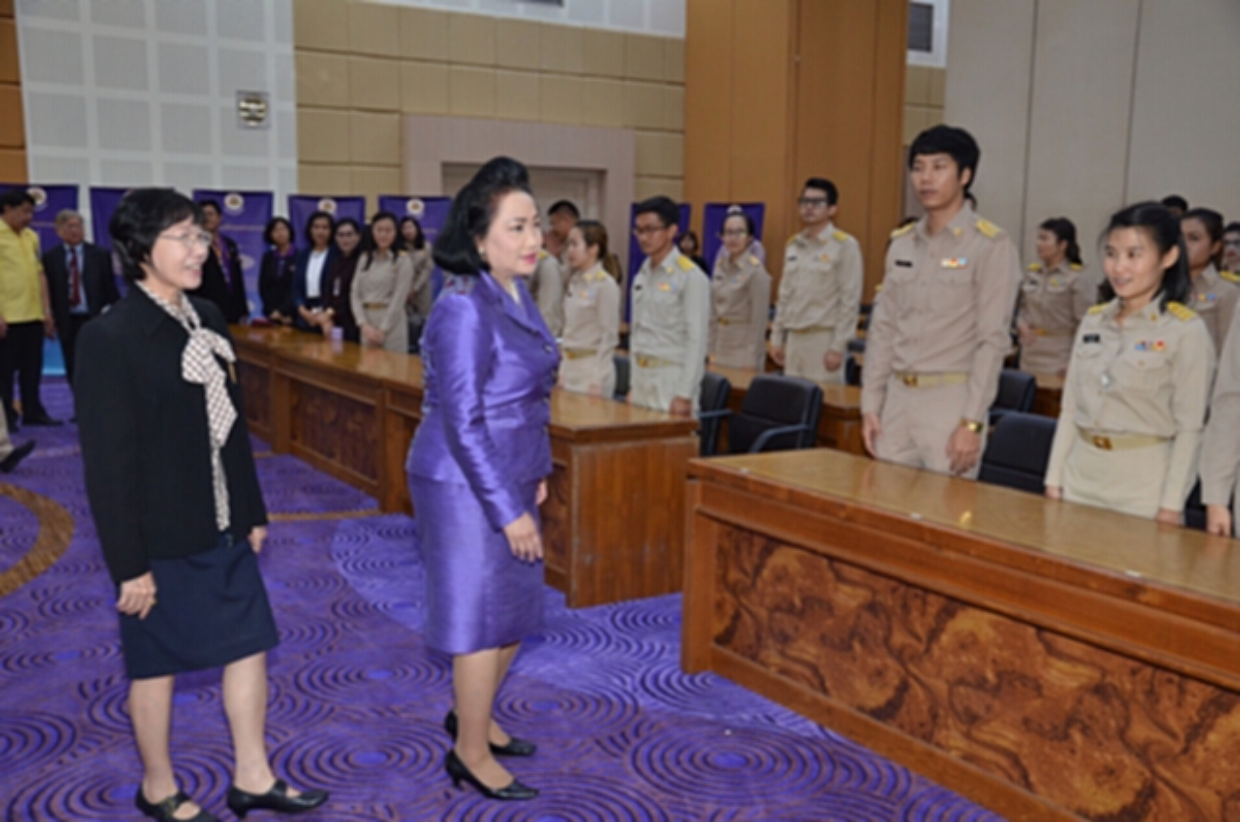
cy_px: 411
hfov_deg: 53.2
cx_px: 620
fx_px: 1238
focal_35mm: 36
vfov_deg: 36.7
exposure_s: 1/60
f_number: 4
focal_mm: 24
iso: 800
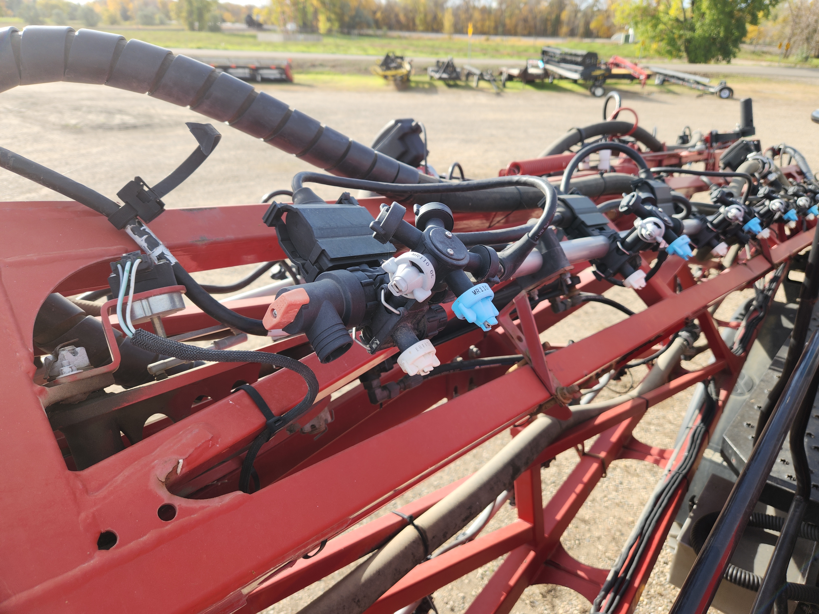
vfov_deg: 58.9
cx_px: 410
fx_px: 544
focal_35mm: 23
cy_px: 307
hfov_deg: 73.9
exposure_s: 1/529
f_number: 1.8
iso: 20
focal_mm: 5.4
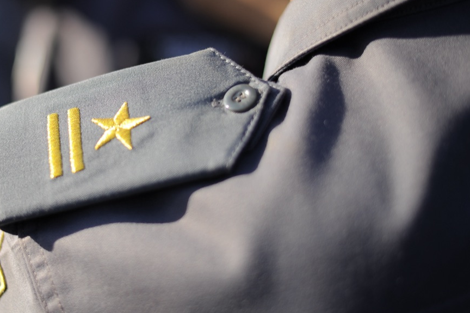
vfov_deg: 16.8
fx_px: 1057
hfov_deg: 24.8
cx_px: 118
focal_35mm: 81
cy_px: 116
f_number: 1.8
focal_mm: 50
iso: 200
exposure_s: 1/2500
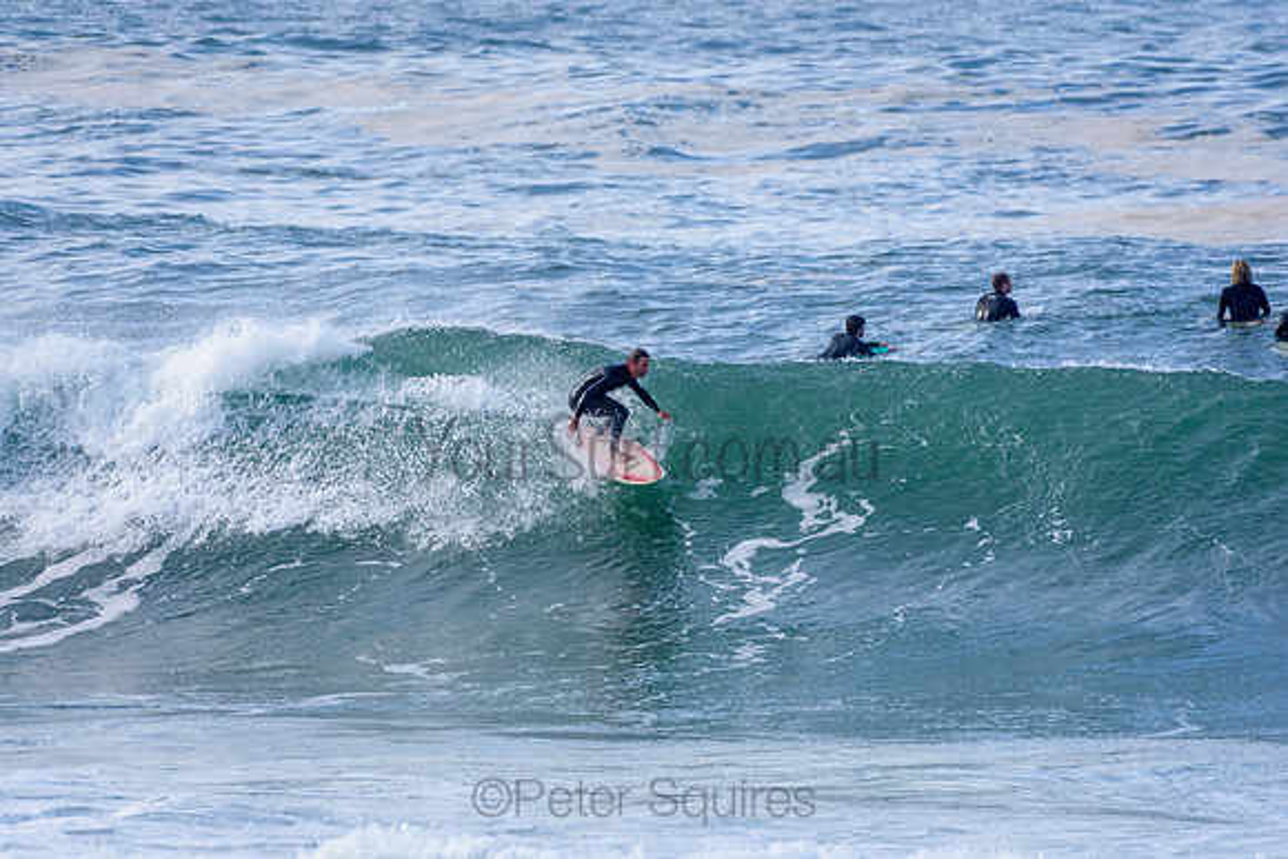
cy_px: 430
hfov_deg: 2.7
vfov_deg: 1.8
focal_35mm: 750
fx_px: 26838
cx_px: 644
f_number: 5.6
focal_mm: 500
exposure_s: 1/2000
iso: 560
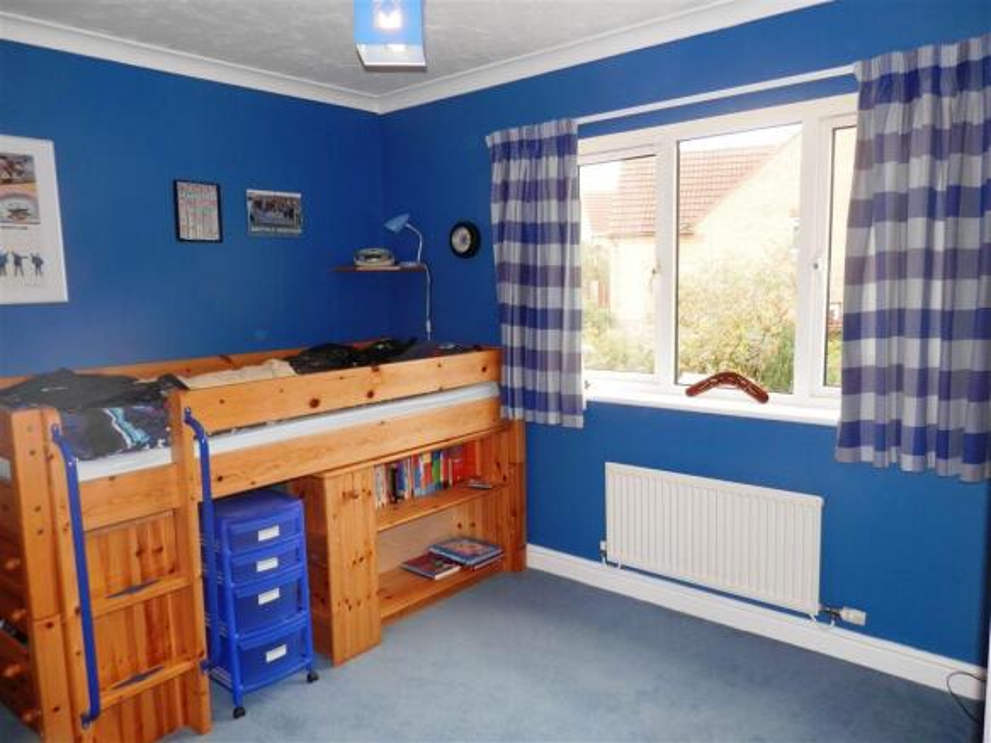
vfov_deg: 54.9
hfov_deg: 69.4
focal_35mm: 25
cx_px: 496
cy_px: 372
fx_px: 716
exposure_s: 1/30
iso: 100
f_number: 3
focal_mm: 4.5
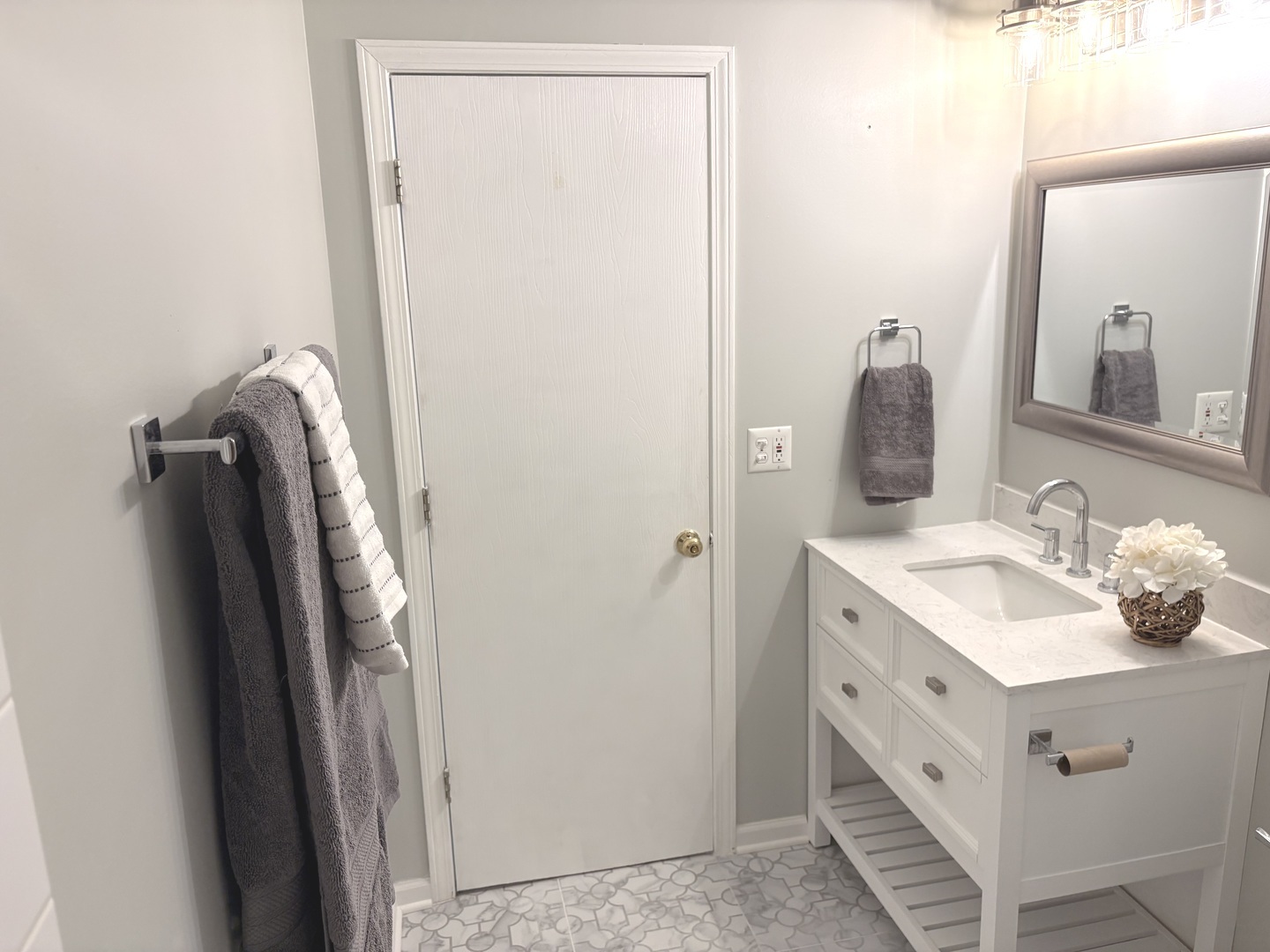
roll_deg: +2.6
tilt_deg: -13.9
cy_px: 476
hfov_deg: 67.3
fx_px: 954
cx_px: 635
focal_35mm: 26
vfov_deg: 53.1
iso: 125
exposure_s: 1/120
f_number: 1.6
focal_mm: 5.96
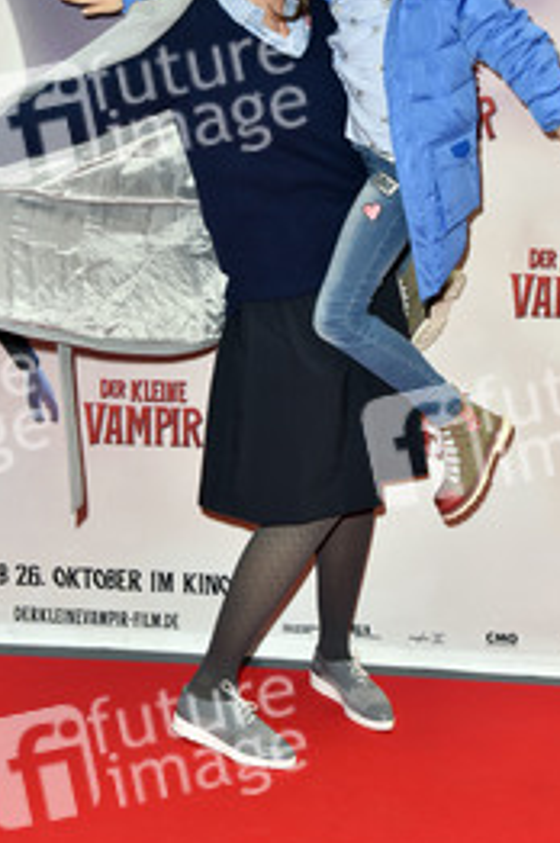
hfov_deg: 23.3
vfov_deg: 34.2
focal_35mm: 58
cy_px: 270
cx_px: 235
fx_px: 1357
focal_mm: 38
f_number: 5.6
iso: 1250
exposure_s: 1/100
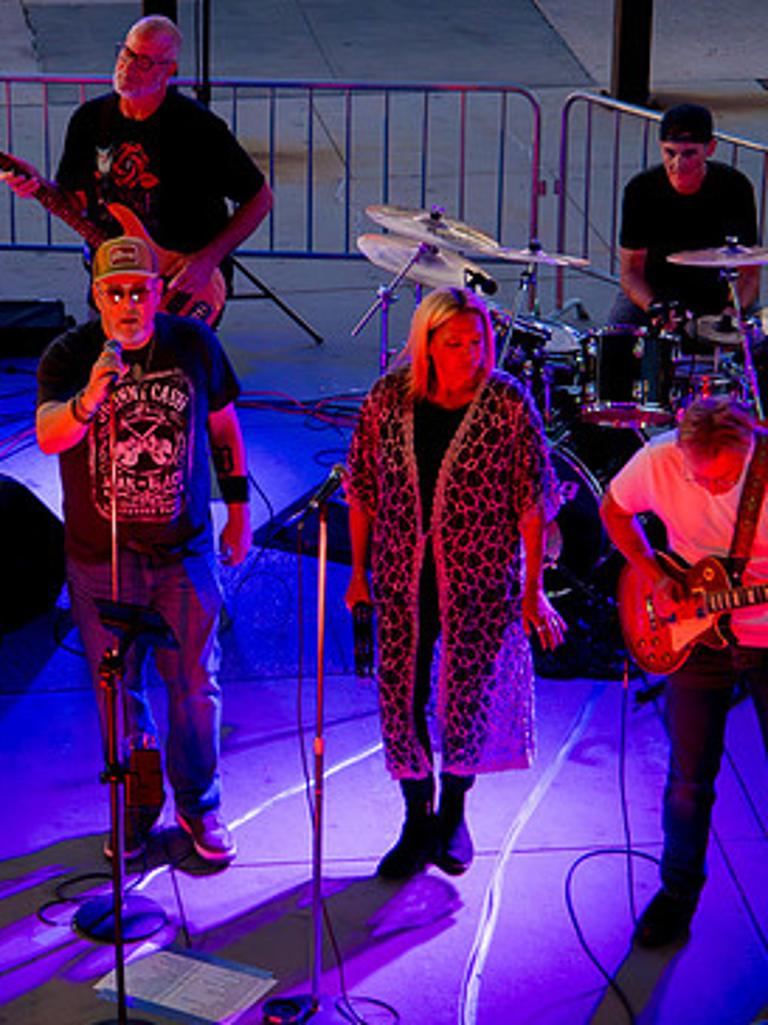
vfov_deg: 16.5
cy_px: 480
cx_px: 141
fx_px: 3520
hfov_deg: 12.4
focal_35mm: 119
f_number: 4
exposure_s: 1/80
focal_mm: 66
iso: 4000
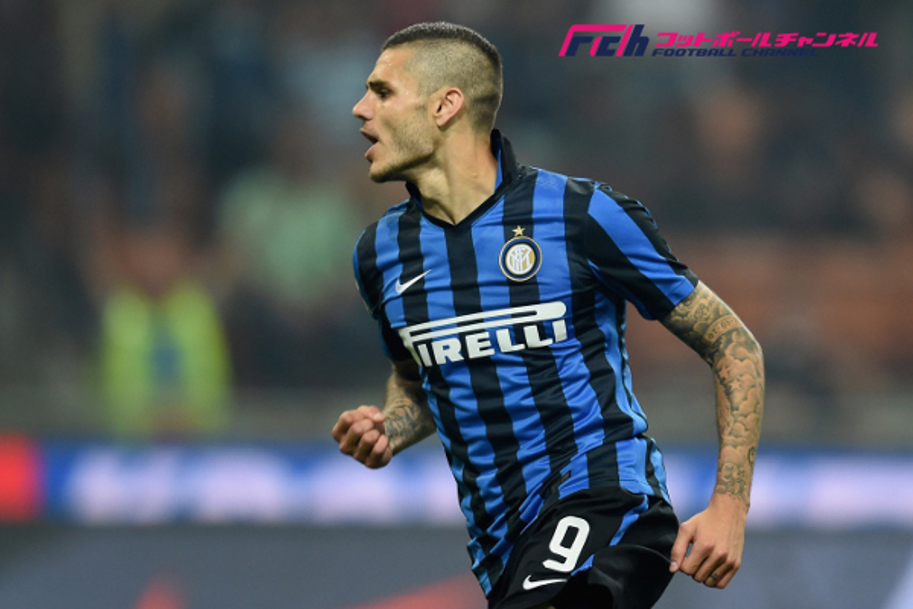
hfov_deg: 5.2
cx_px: 456
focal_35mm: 400
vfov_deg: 3.4
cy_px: 304
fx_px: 10144
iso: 2000
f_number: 2.8
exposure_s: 1/1250
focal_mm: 400
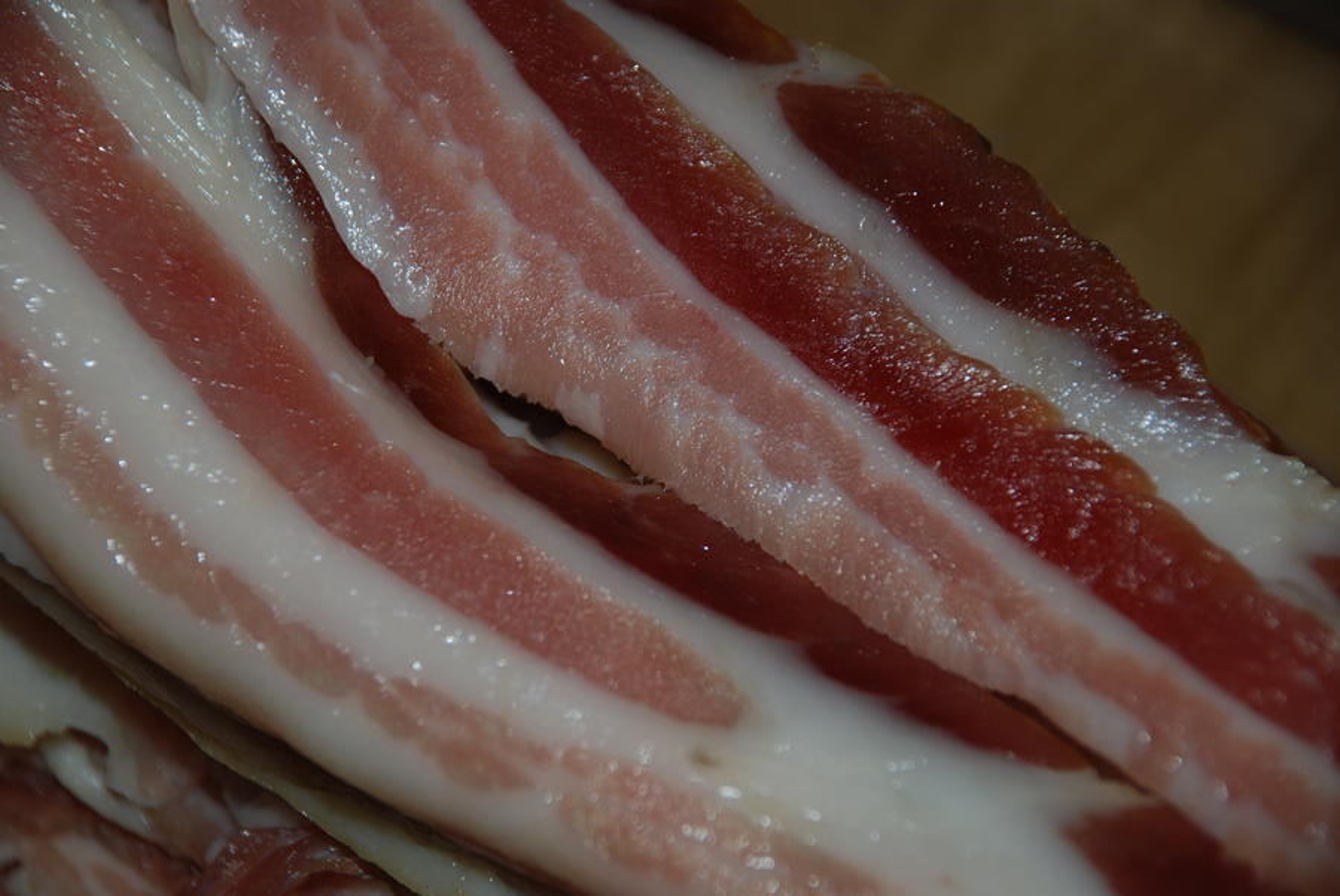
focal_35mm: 202
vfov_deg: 6.8
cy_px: 448
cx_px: 670
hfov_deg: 10.1
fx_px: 7545
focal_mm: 135
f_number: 5.6
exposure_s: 1/125
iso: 100
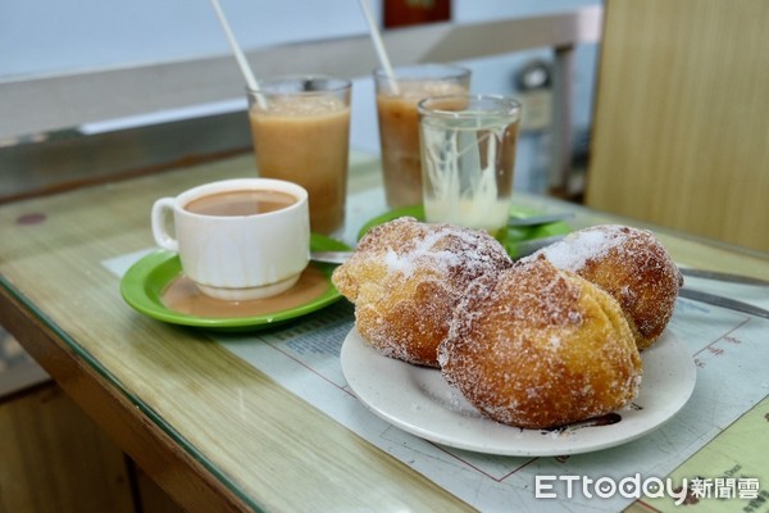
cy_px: 256
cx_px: 384
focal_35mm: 36
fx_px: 769
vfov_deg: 36.9
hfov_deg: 53.1
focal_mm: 24.3
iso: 640
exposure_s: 1/60
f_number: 3.2
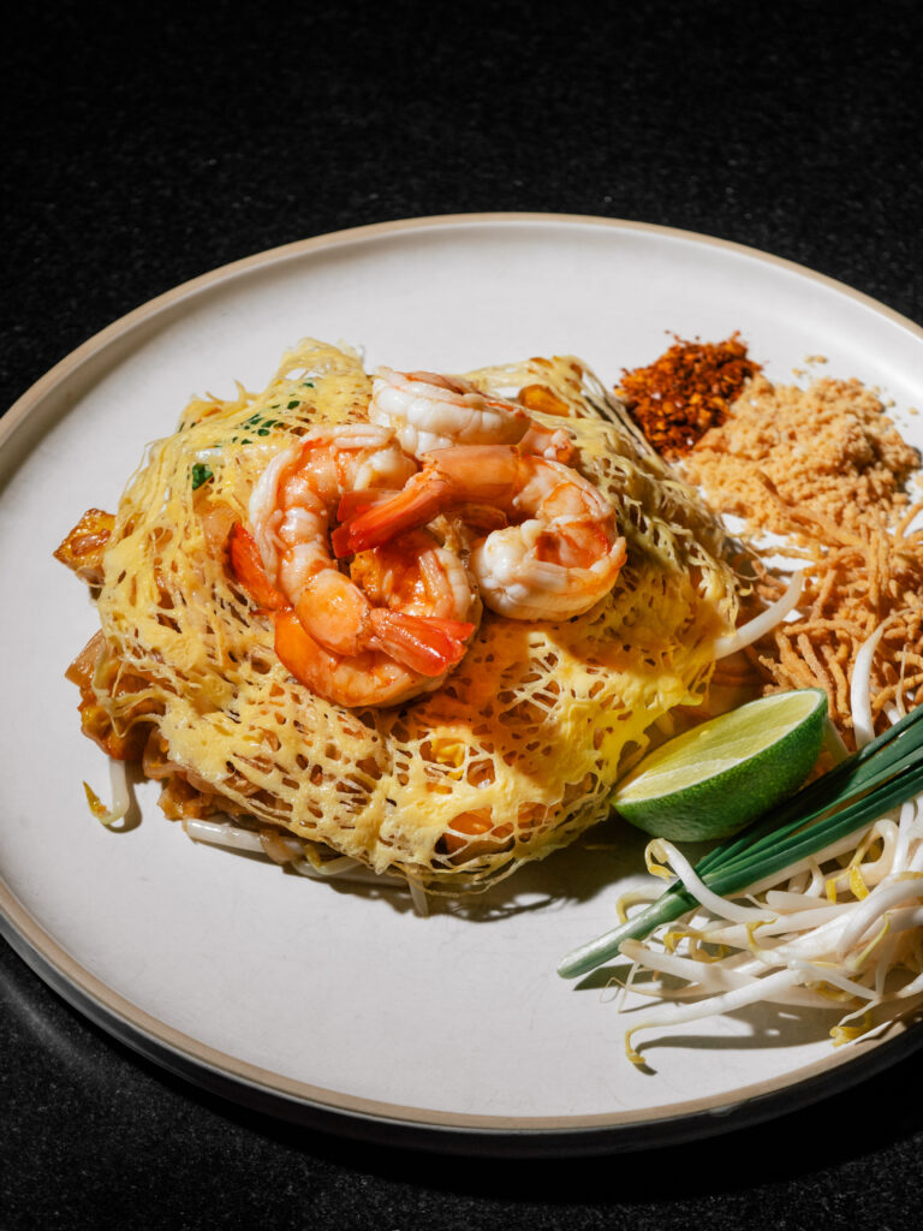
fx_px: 4266
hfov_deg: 12.3
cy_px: 616
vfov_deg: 16.4
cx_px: 462
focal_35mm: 120
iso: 400
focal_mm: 60
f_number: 4.5
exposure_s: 1/60
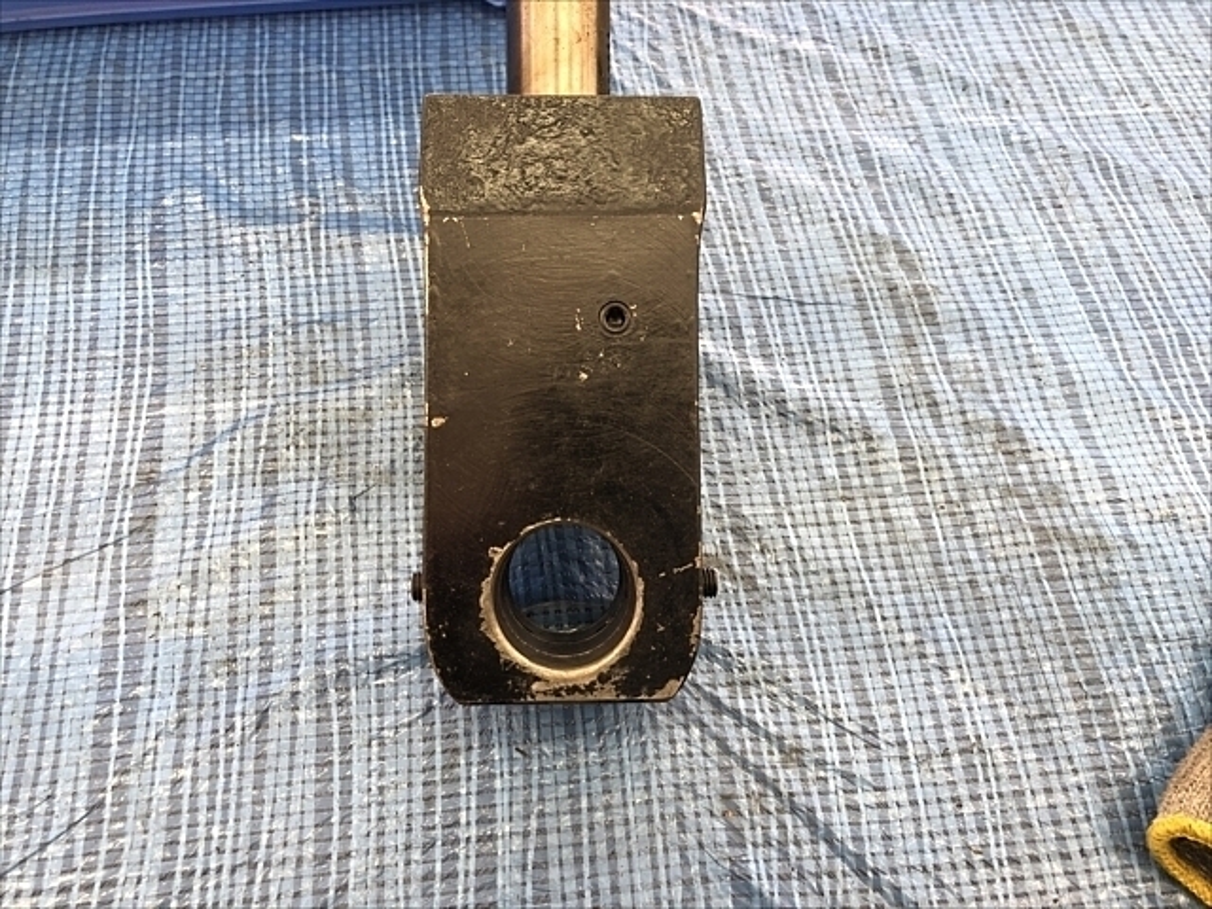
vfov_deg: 49.7
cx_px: 606
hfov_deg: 63.4
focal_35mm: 28
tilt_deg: -63.5
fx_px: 980
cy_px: 454
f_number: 1.8
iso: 40
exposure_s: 1/30
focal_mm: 3.99
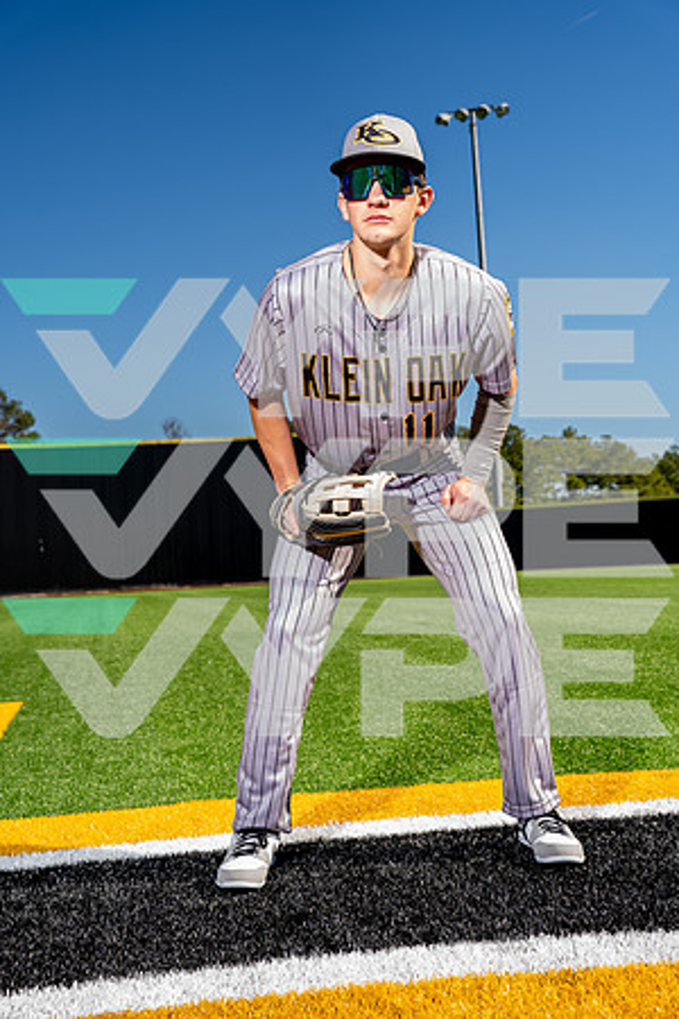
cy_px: 510
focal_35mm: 44
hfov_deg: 30.5
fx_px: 1245
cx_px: 340
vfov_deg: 44.5
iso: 100
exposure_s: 1/250
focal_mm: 44
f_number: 5.6
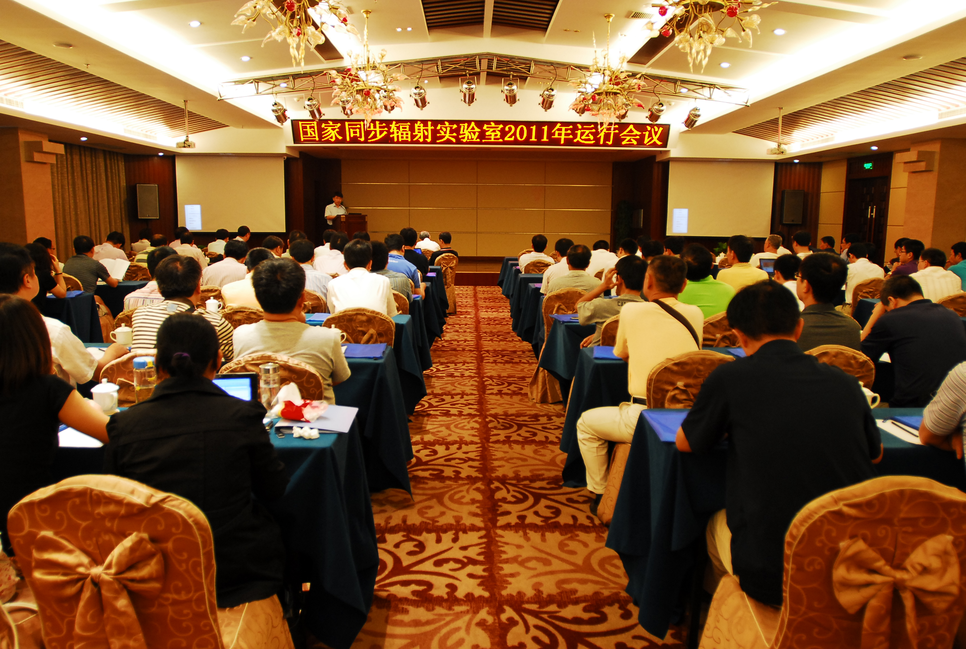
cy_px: 324
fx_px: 686
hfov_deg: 70.3
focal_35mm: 26
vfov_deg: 50.6
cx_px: 483
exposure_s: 1/30
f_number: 2.8
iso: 560
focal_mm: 17
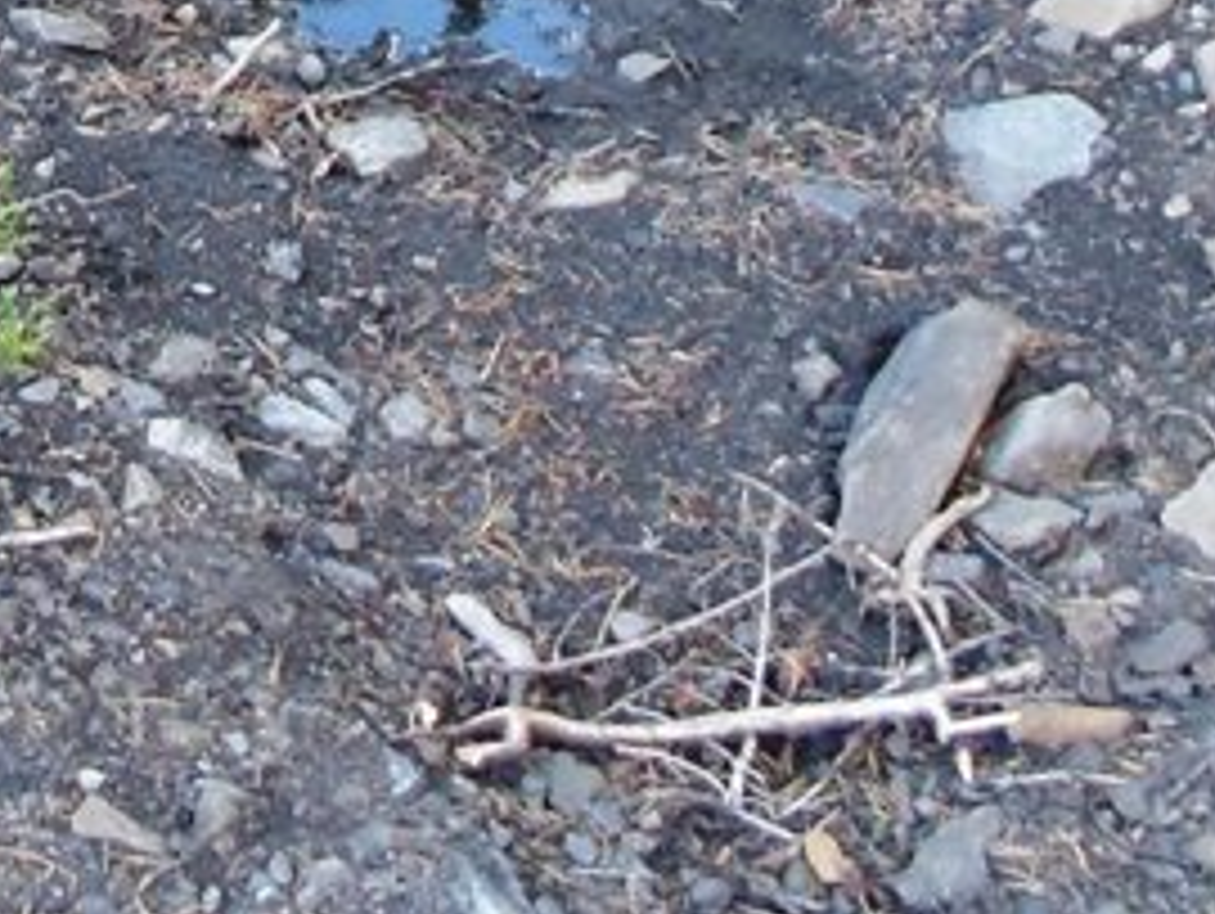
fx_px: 3443
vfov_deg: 13.5
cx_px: 22
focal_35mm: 98
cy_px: -745
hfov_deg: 19.5
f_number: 2.5
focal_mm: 4.5
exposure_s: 1/30
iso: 80
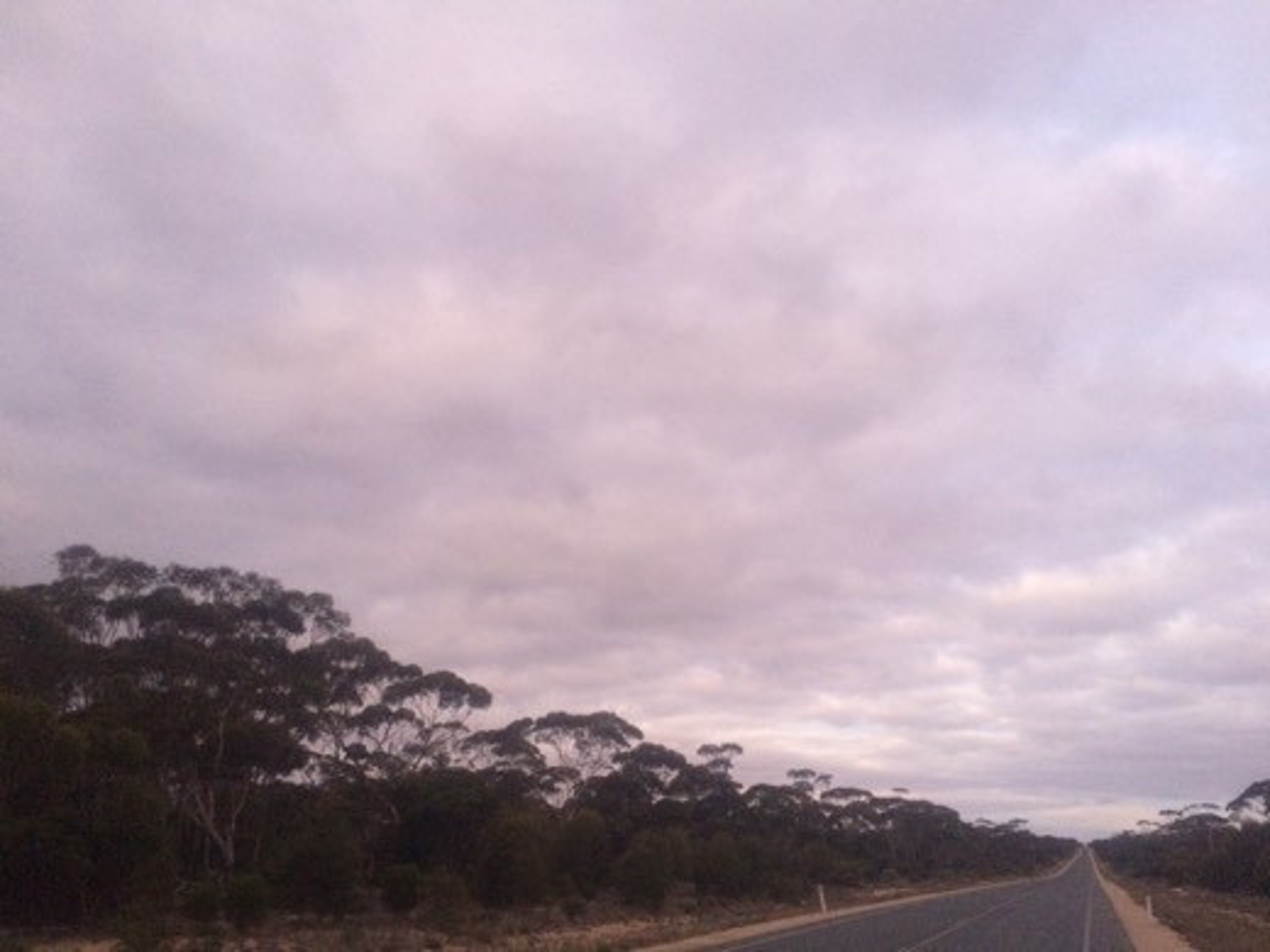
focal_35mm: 29
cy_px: 476
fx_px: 1064
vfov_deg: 48.2
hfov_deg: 61.7
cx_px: 635
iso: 320
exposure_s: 1/24
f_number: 2.2
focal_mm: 4.15
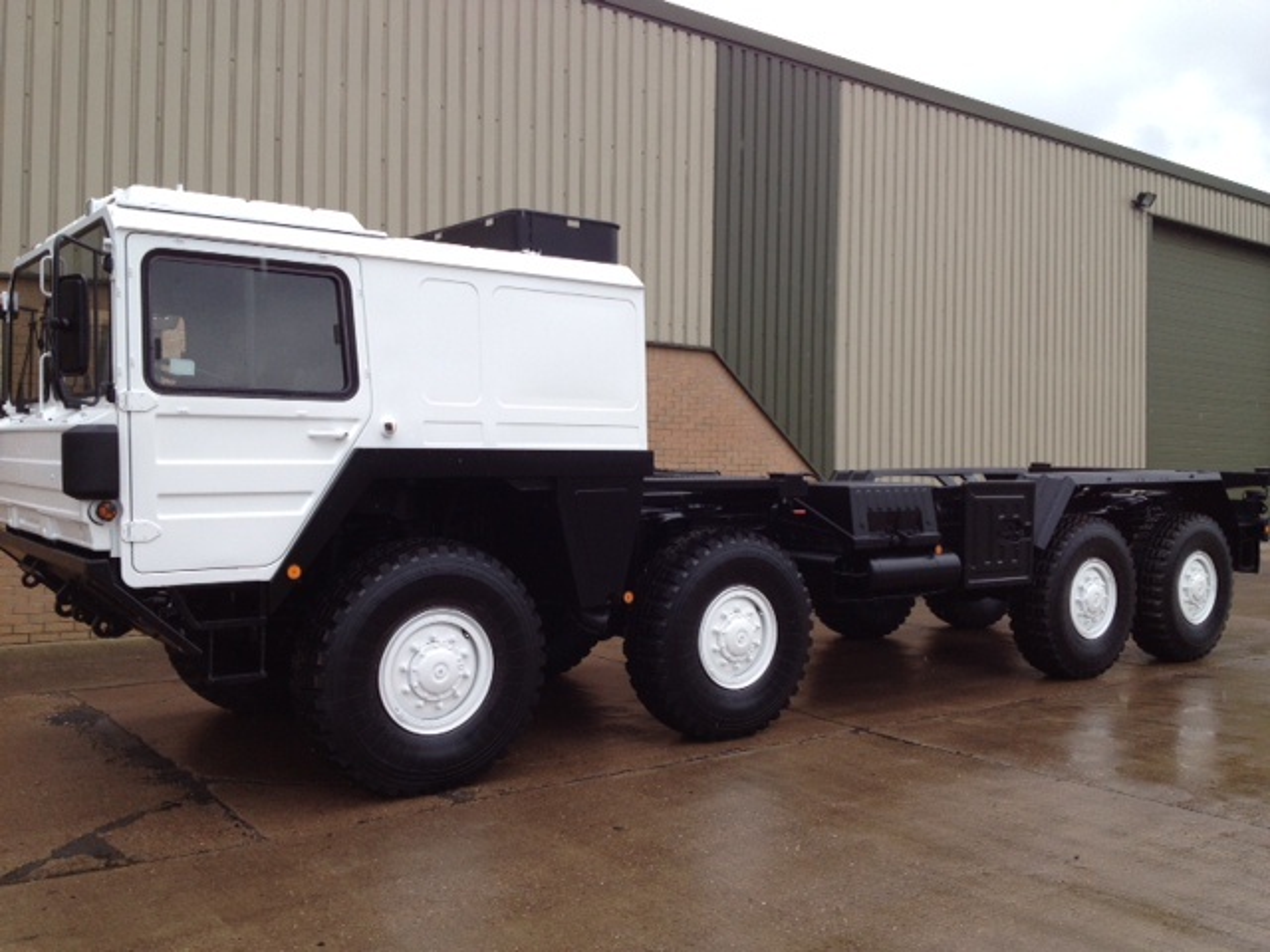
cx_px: 635
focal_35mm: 35
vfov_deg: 40.7
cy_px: 476
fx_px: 1284
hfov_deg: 52.6
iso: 80
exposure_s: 1/1227
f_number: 2.4
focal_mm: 4.28
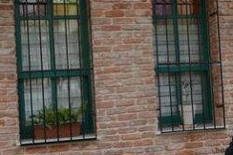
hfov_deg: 25.6
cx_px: 207
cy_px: 66
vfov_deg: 17.7
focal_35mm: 77
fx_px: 498
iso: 200
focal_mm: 18
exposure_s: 1/320
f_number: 6.3
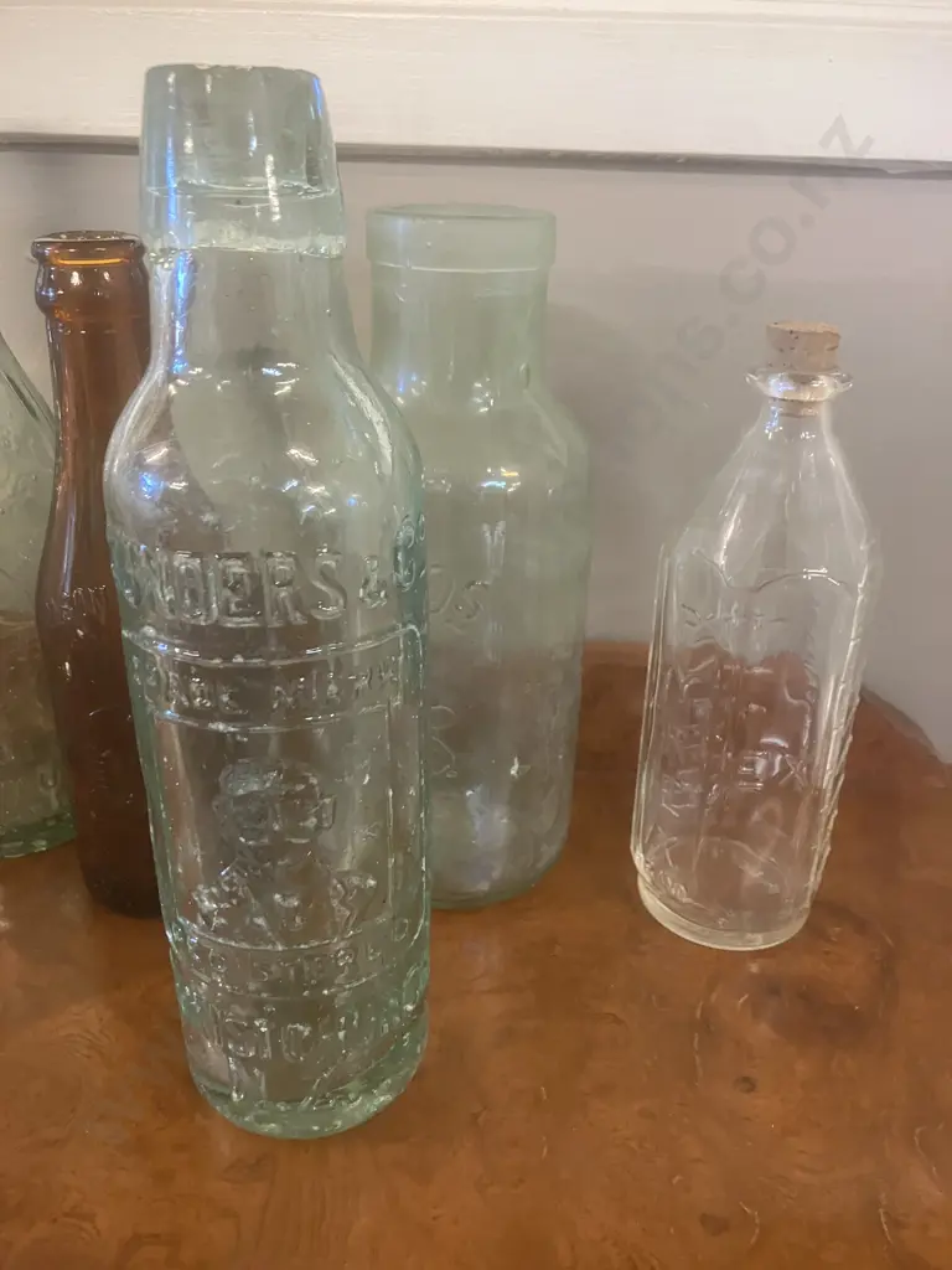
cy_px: 635
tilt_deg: -23.2
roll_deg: -1.0
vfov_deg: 63.4
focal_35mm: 28
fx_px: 1027
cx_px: 476
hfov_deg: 49.7
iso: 400
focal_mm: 3.99
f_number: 1.8
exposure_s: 1/33
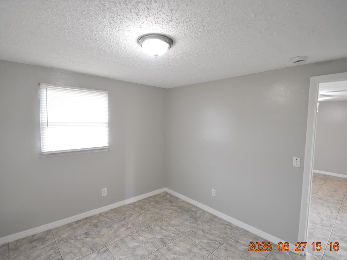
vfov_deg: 74.7
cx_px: 173
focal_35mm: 17
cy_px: 131
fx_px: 170
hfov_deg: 91.0
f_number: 3.5
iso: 1600
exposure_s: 1/60
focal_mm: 10
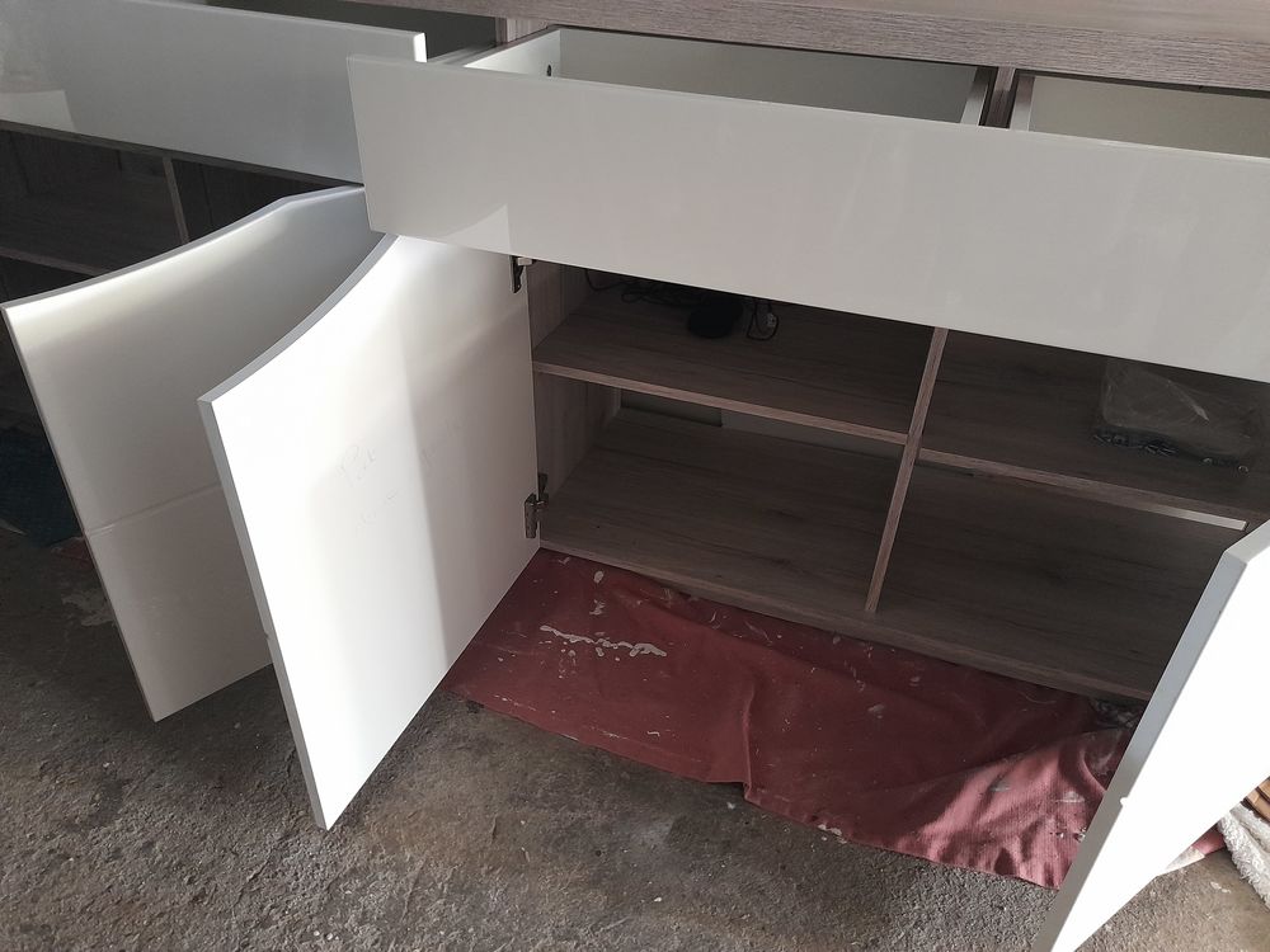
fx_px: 917
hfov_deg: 69.4
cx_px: 635
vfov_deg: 54.9
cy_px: 476
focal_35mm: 25
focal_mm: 4.6
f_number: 2
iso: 500
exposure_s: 1/25
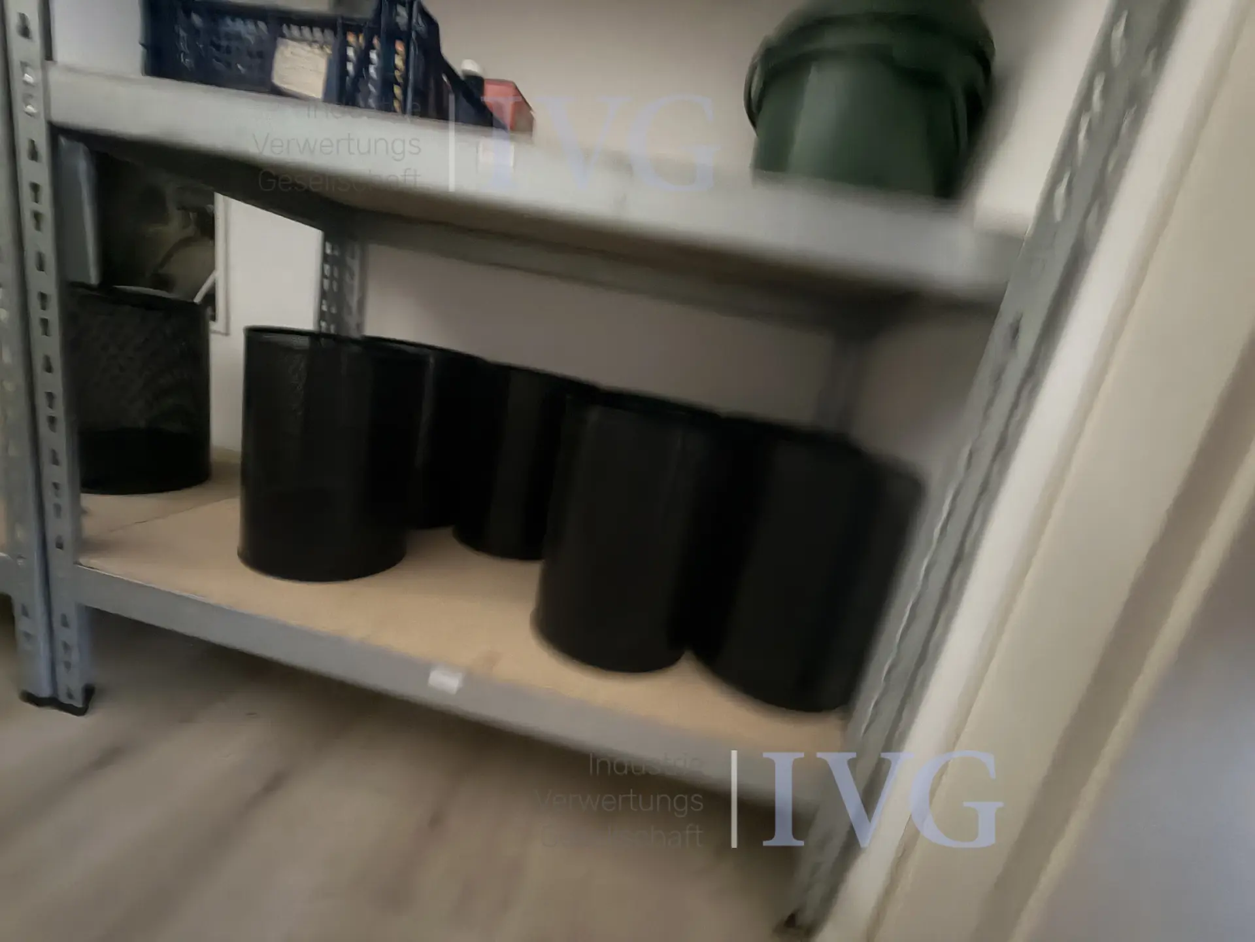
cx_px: 628
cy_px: 471
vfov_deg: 85.7
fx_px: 508
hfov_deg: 102.1
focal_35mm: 14
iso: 1000
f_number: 2.2
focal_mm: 2.22
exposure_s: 1/15
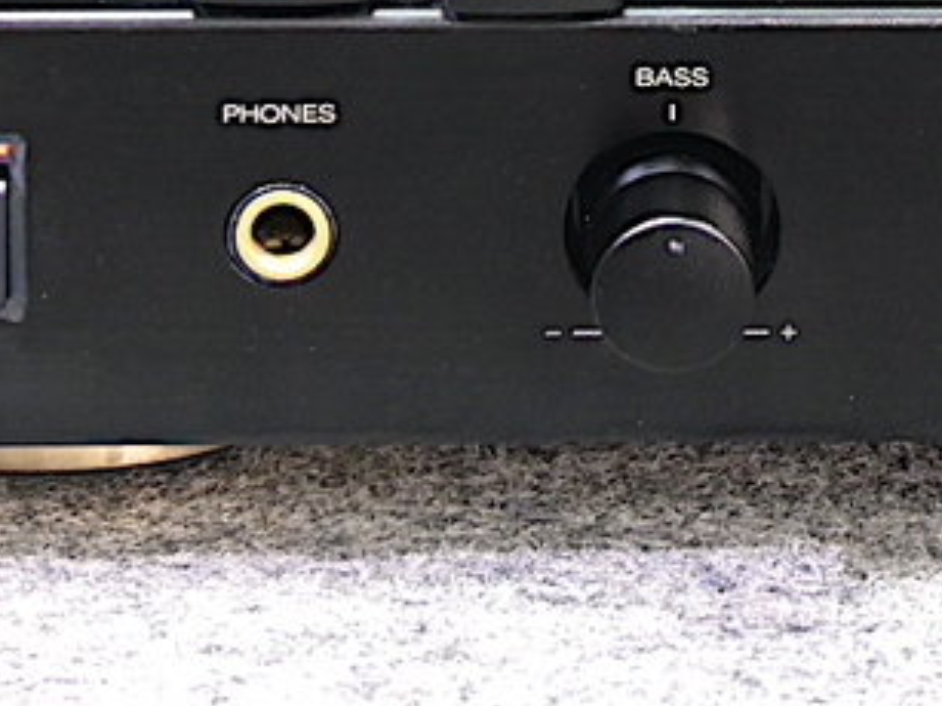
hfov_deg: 4.2
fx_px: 12839
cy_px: -292
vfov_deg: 3.1
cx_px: 776
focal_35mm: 472
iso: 200
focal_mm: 27.1
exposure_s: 1/1.3
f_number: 5.4
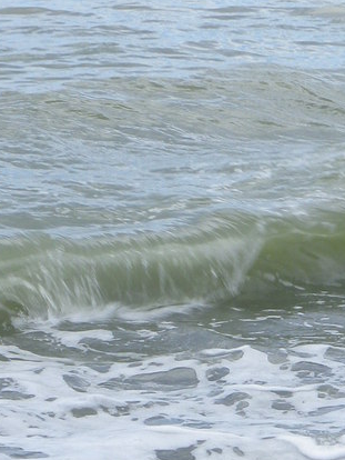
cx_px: 422
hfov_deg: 8.6
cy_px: 304
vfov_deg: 11.5
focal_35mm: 171
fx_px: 2270
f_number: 11.8
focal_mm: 10.4
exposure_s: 1/60
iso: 80
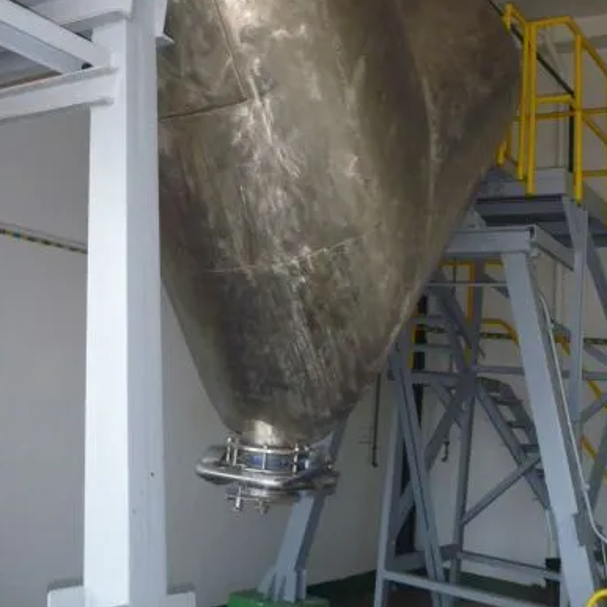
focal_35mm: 41
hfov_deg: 40.9
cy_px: 167
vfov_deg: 40.0
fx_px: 813
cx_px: 311
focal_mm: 4.9
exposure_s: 1/30
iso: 200
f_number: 3.3
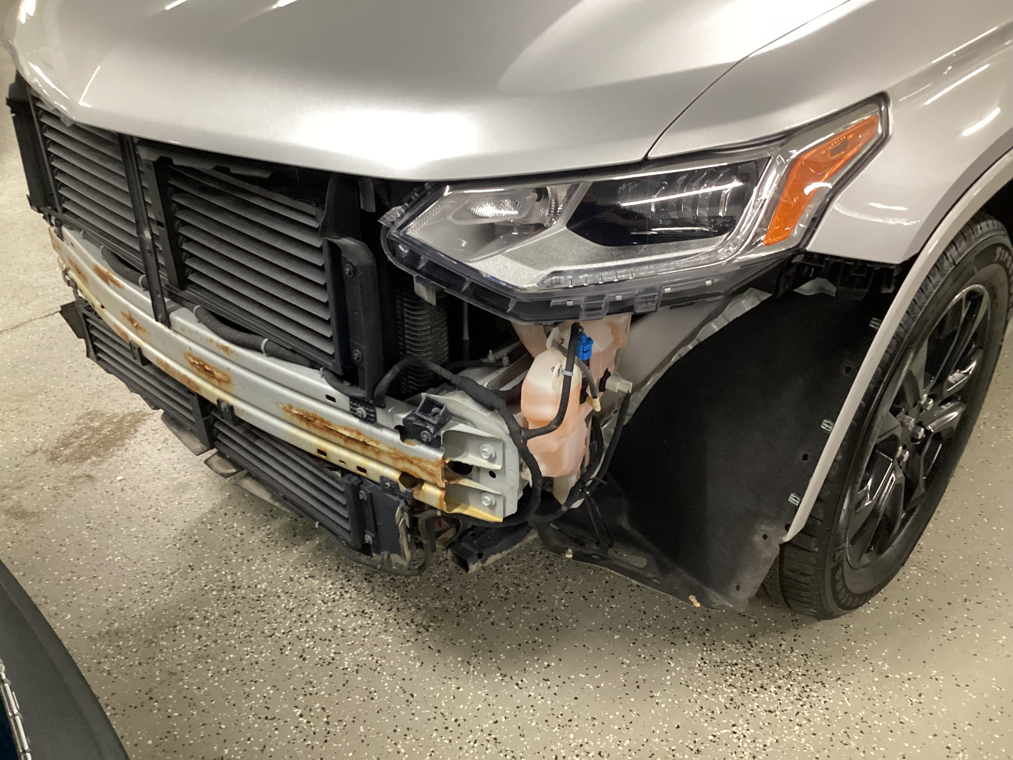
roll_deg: -1.1
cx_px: 506
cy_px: 380
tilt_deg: -31.4
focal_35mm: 31
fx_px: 907
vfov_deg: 45.4
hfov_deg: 58.4
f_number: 2.4
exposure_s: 1/33
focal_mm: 3.3
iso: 320
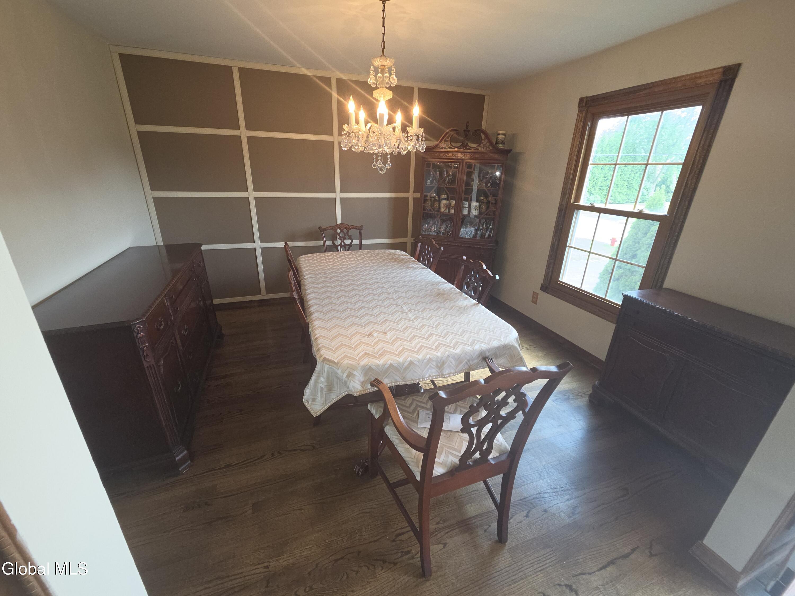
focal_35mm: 13
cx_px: 398
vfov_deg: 89.9
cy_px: 298
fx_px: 299
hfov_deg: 106.2
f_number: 2.2
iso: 100
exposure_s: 1/60
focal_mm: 2.2
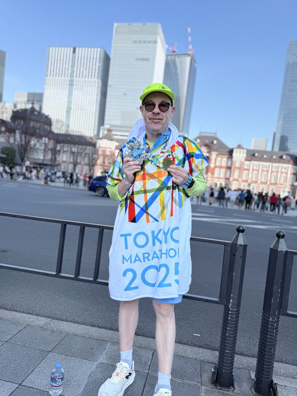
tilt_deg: -2.1
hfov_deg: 56.8
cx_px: 148
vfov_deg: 71.6
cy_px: 198
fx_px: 275
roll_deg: -6.0
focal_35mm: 24
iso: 80
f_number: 1.78
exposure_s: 1/1901
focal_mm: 6.76
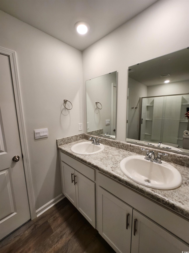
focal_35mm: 13
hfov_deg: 89.9
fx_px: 95
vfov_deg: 106.2
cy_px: 126
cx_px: 94
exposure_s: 1/60
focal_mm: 1.74
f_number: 2.2
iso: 100
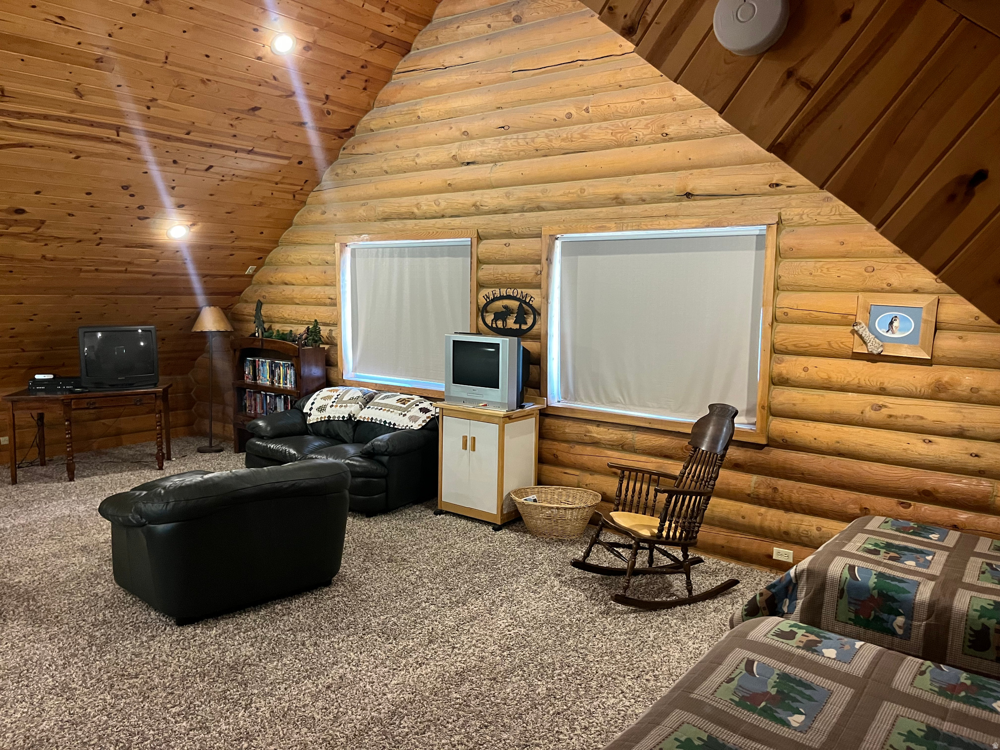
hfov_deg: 67.3
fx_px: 751
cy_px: 375
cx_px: 500
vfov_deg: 53.1
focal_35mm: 26
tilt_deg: -8.5
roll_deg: +0.1
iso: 500
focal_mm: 5.1
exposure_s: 1/40
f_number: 1.6
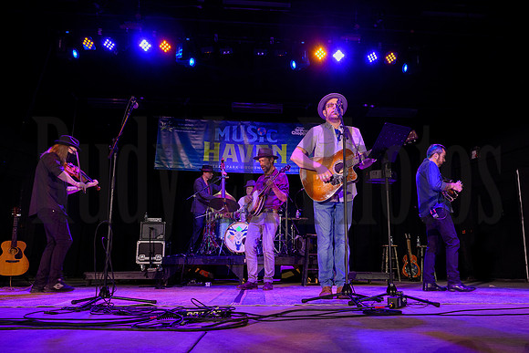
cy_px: 198
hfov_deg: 67.2
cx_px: 297
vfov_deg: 47.9
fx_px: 396
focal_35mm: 27
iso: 1600
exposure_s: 1/80
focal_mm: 24
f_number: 6.3
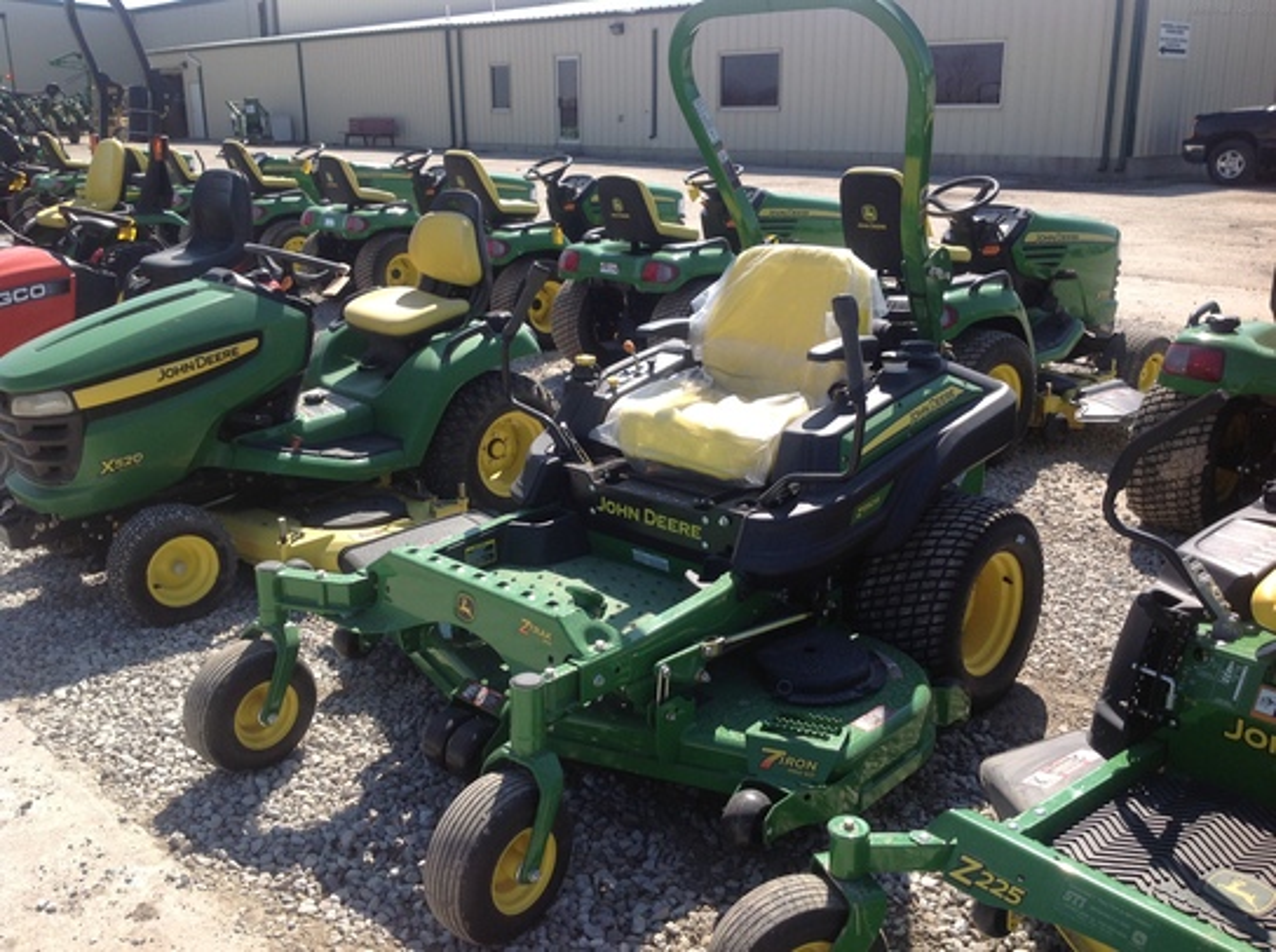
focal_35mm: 35
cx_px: 638
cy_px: 476
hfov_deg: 52.7
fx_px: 1288
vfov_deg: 40.6
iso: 50
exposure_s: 1/1314
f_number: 2.4
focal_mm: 4.28
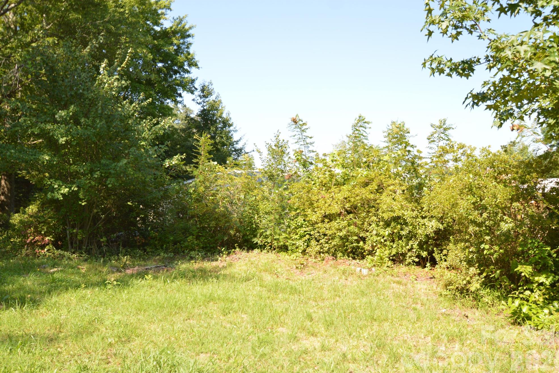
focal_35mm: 30
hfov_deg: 62.7
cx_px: 281
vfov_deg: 44.3
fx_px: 458
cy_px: 188
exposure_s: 1/200
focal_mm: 19
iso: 100
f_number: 4.2
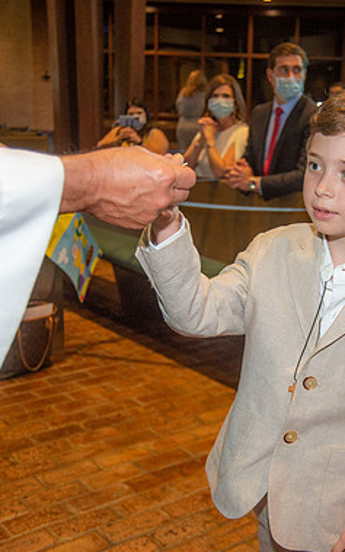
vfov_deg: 38.2
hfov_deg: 24.1
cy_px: 280
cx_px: 266
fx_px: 797
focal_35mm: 53
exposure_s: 1/200
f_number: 5
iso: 1600
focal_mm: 34
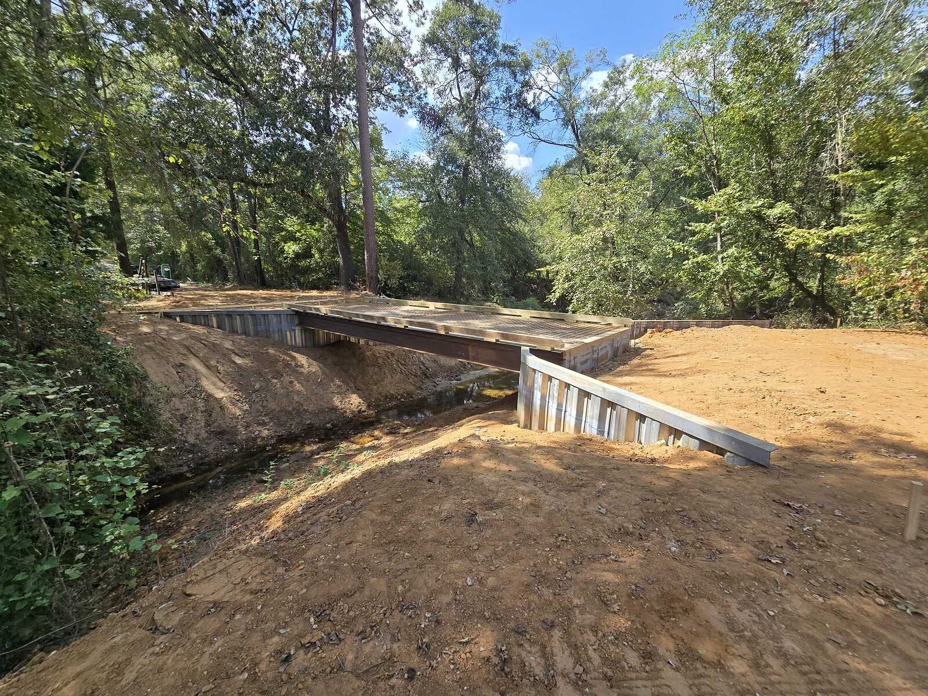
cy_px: 348
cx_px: 464
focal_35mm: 13
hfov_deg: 106.2
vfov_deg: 89.9
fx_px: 349
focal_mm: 2.2
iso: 50
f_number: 2.2
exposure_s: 1/722
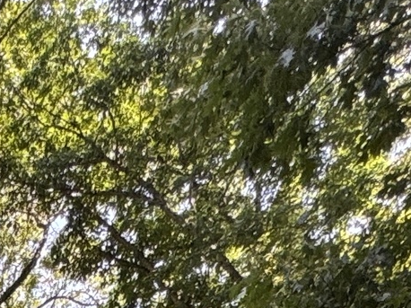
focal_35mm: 94
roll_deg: -0.5
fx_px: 1115
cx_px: -326
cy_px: 967
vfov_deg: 10.3
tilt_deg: -2.0
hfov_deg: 17.2
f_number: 2.2
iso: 64
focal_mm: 2.22
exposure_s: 1/99
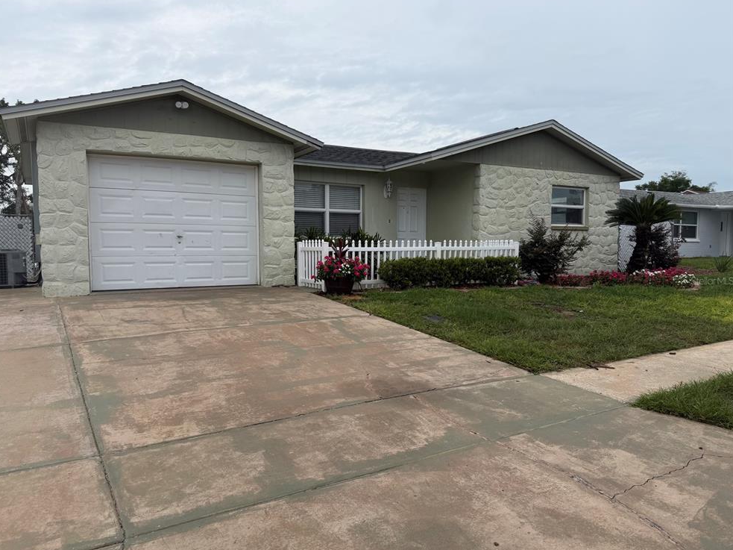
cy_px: 281
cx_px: 354
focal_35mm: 25
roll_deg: -0.5
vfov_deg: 54.9
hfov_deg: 69.4
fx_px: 529
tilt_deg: -4.7
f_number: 1.78
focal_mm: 6.76
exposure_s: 1/5714
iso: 80
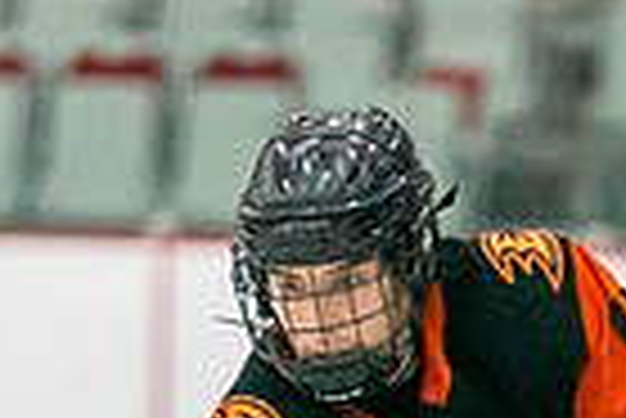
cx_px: 643
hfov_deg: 1.8
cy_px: 930
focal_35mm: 1139
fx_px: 19826
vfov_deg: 1.2
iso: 3200
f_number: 2.8
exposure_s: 1/1250
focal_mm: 200
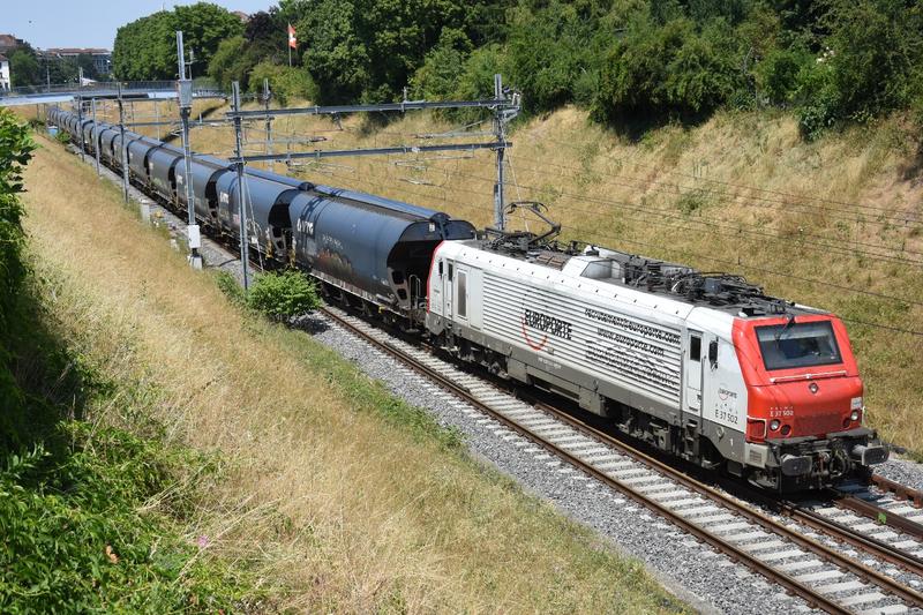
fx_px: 1307
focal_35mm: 51
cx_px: 462
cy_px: 308
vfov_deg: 26.5
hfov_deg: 38.9
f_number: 6.3
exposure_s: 1/1250
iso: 250
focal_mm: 34
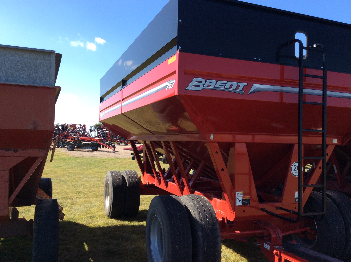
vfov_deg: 44.1
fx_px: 324
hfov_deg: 56.9
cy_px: 131
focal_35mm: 32
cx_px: 176
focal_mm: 3.3
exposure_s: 1/773
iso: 32
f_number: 2.4
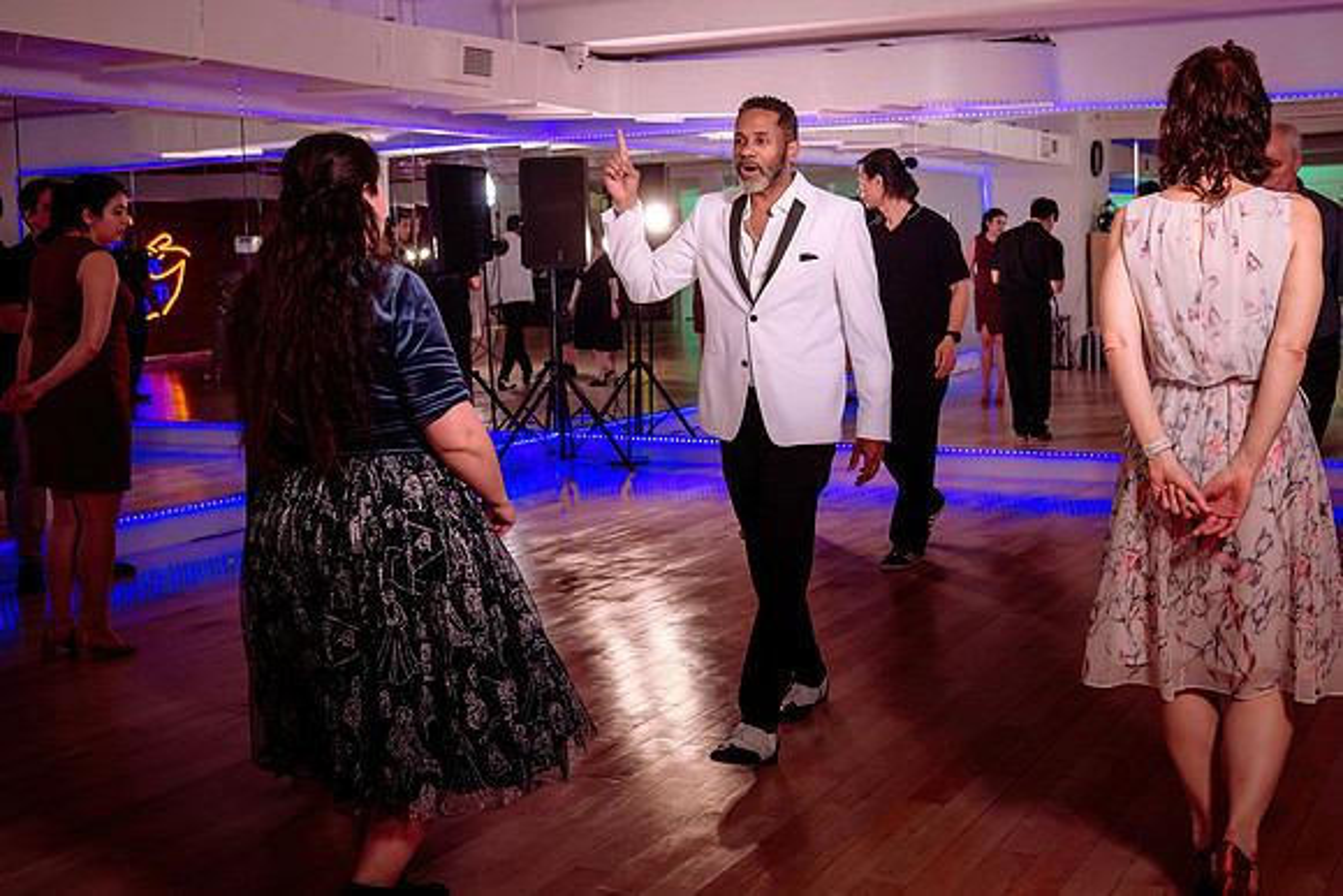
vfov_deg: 29.8
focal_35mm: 45
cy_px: 366
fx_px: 1678
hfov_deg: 43.4
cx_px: 794
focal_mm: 38
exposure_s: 1/160
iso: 640
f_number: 4
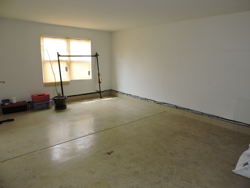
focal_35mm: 24
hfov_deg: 71.6
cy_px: 94
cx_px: 125
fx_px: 173
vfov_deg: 56.8
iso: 160
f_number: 3
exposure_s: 1/40
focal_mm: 4.3
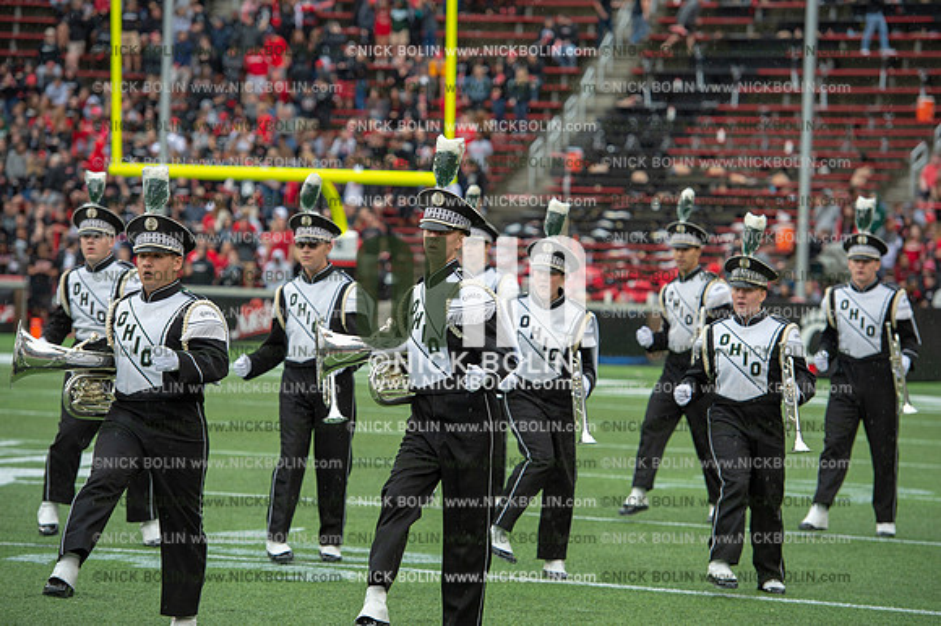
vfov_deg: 9.5
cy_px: 313
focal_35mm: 145
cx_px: 470
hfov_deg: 14.2
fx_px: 3788
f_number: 4
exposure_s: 1/500
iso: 400
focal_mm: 145
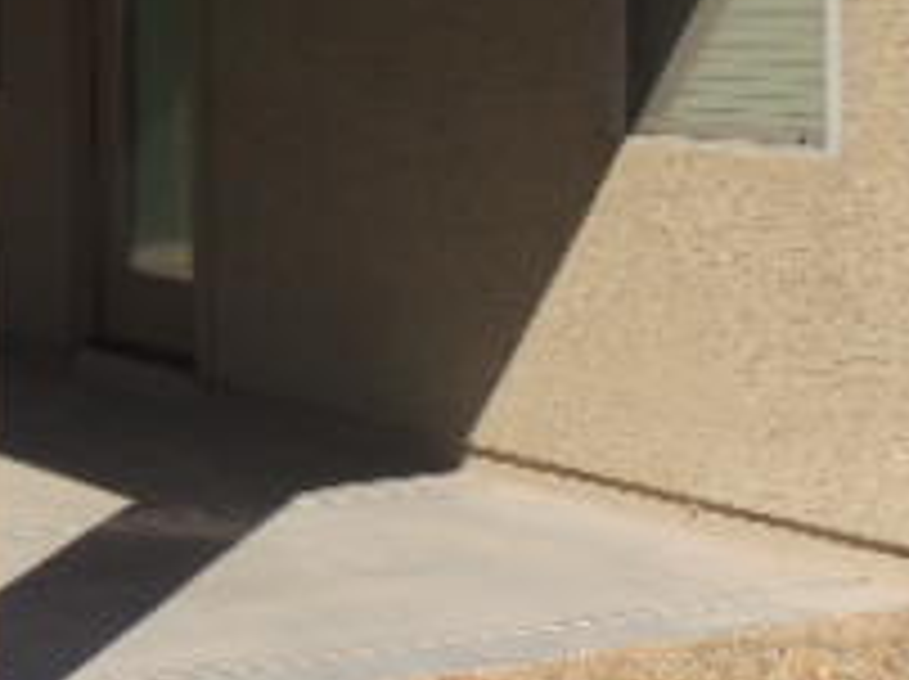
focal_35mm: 111
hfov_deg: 16.6
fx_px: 2911
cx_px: -310
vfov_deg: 13.2
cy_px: 108
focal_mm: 6.2
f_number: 3.3
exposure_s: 1/1250
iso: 100
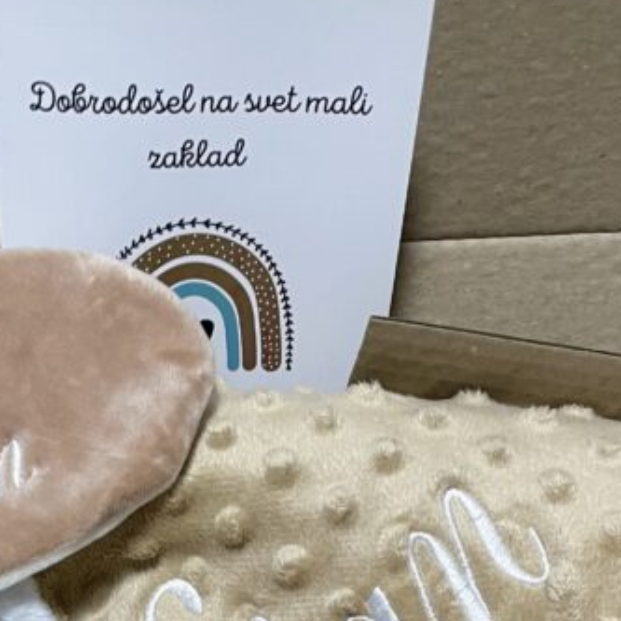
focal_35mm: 69
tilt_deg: -68.1
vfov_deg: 22.8
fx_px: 1400
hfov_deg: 24.5
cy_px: 759
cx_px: 104
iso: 64
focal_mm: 4.2
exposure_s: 1/50
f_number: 1.6
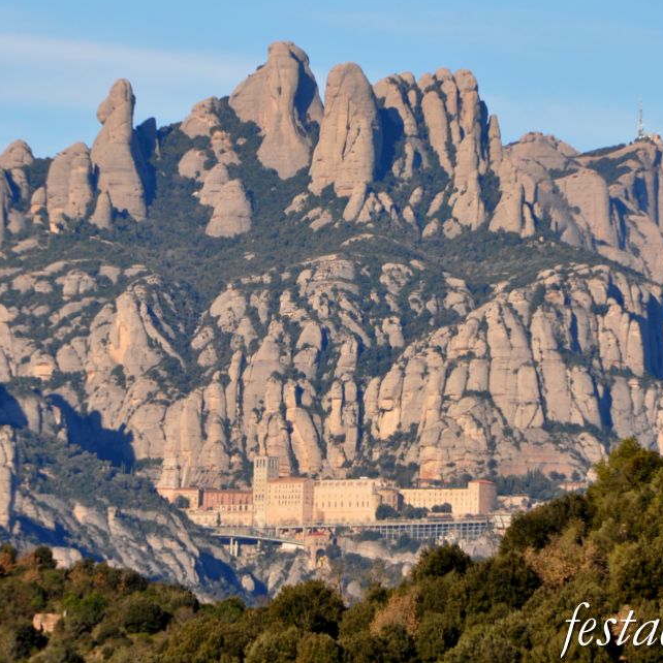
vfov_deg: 4.3
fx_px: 8798
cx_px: 345
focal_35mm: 406
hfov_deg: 4.3
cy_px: 313
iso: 500
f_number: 8
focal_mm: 200
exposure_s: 1/1000
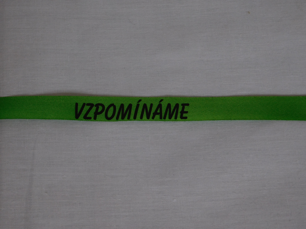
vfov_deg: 11.1
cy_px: 114
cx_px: 153
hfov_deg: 14.7
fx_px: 1185
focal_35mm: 134
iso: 125
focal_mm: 23.7
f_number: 5
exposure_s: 1/80
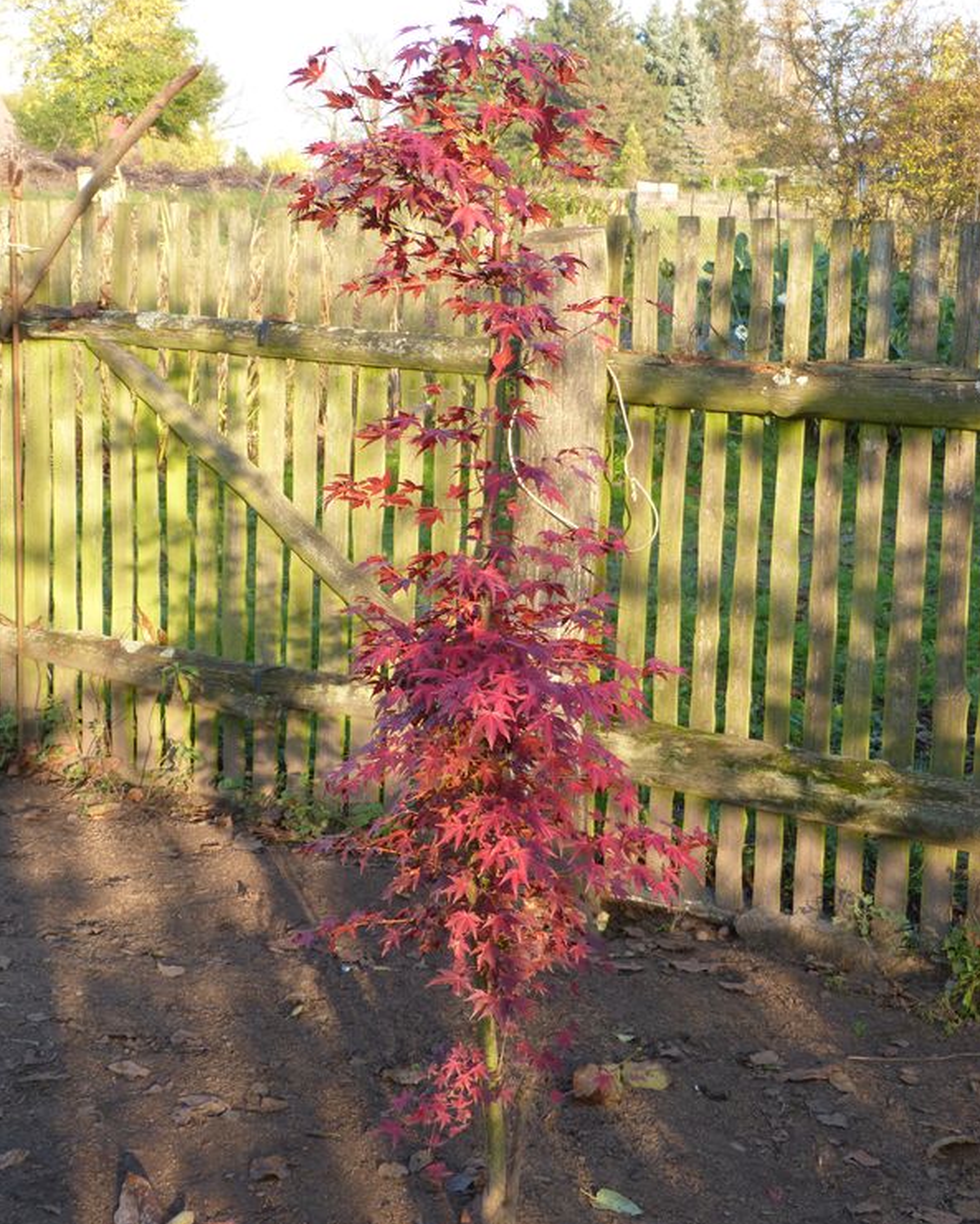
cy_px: 614
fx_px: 2139
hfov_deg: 25.8
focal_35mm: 59
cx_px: 492
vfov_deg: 32.0
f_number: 3.2
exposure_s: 1/125
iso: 100
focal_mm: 10
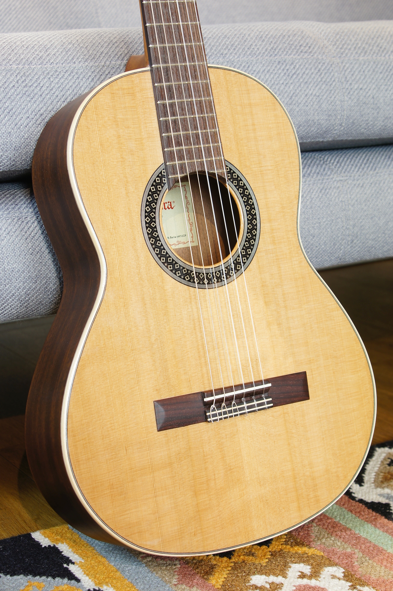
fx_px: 1108
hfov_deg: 20.1
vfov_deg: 29.9
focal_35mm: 68
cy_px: 296
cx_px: 196
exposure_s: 1/5
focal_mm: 45
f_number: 7.1
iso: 100
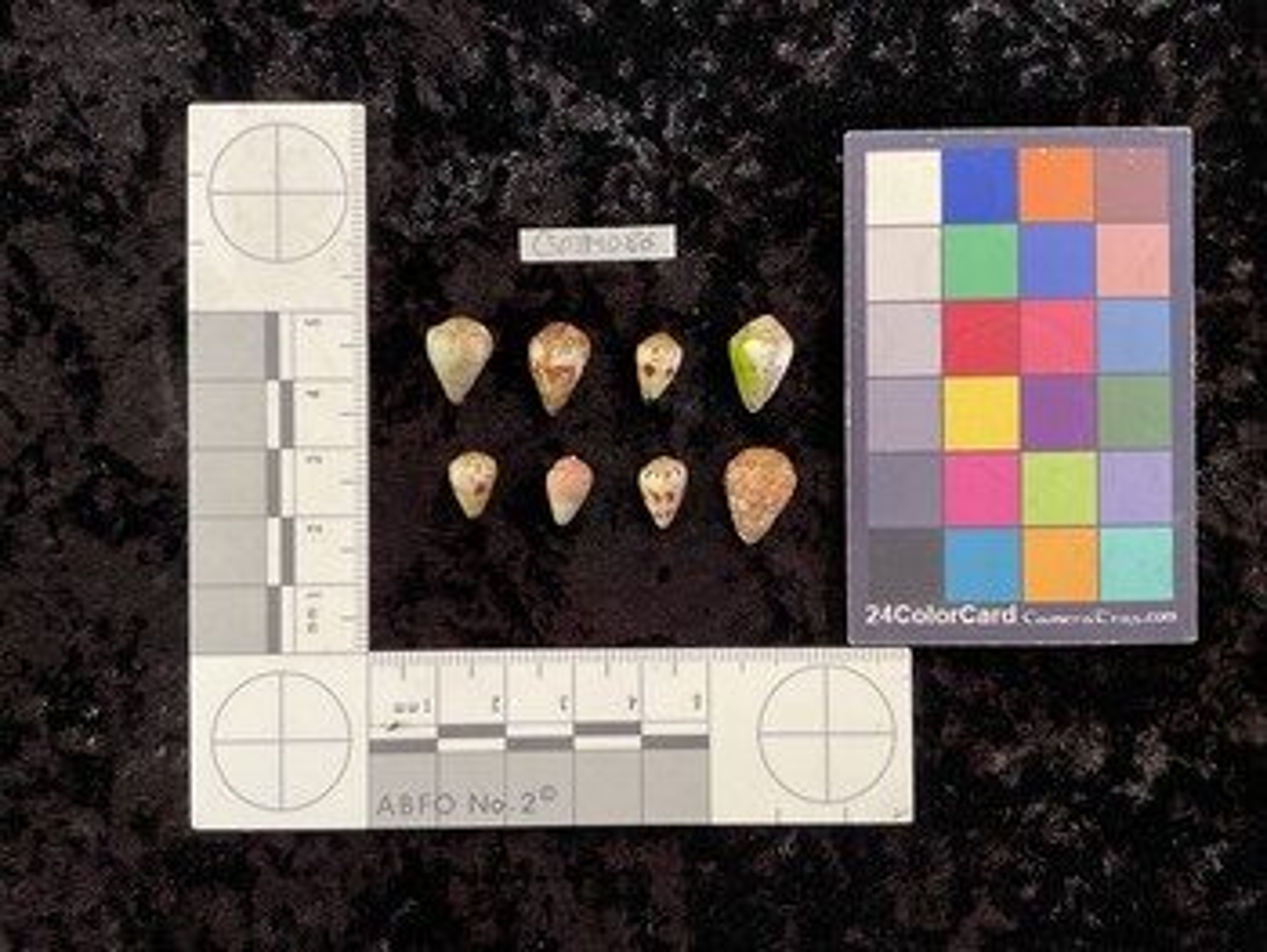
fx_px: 1062
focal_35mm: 29
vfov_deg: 48.3
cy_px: 476
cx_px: 634
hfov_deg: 61.6
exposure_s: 1/50
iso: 50
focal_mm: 3
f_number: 1.8
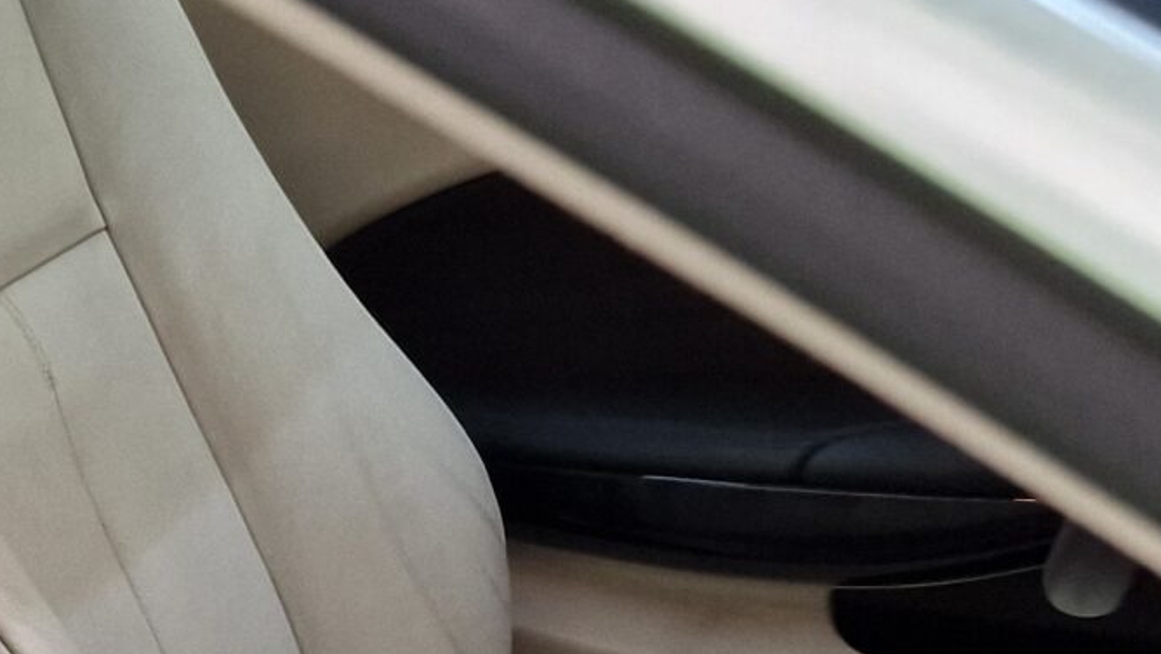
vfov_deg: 11.2
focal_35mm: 96
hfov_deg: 19.0
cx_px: -660
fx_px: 2956
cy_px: 1393
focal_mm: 6.4
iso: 160
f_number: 1.8
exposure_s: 1/50
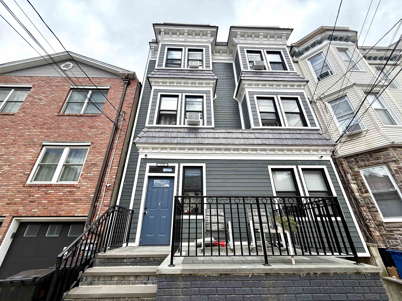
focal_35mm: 14
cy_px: 150
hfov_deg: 102.1
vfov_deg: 85.7
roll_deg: +0.8
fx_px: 163
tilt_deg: +26.4
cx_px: 201
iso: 50
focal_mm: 2.22
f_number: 2.2
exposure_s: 1/955
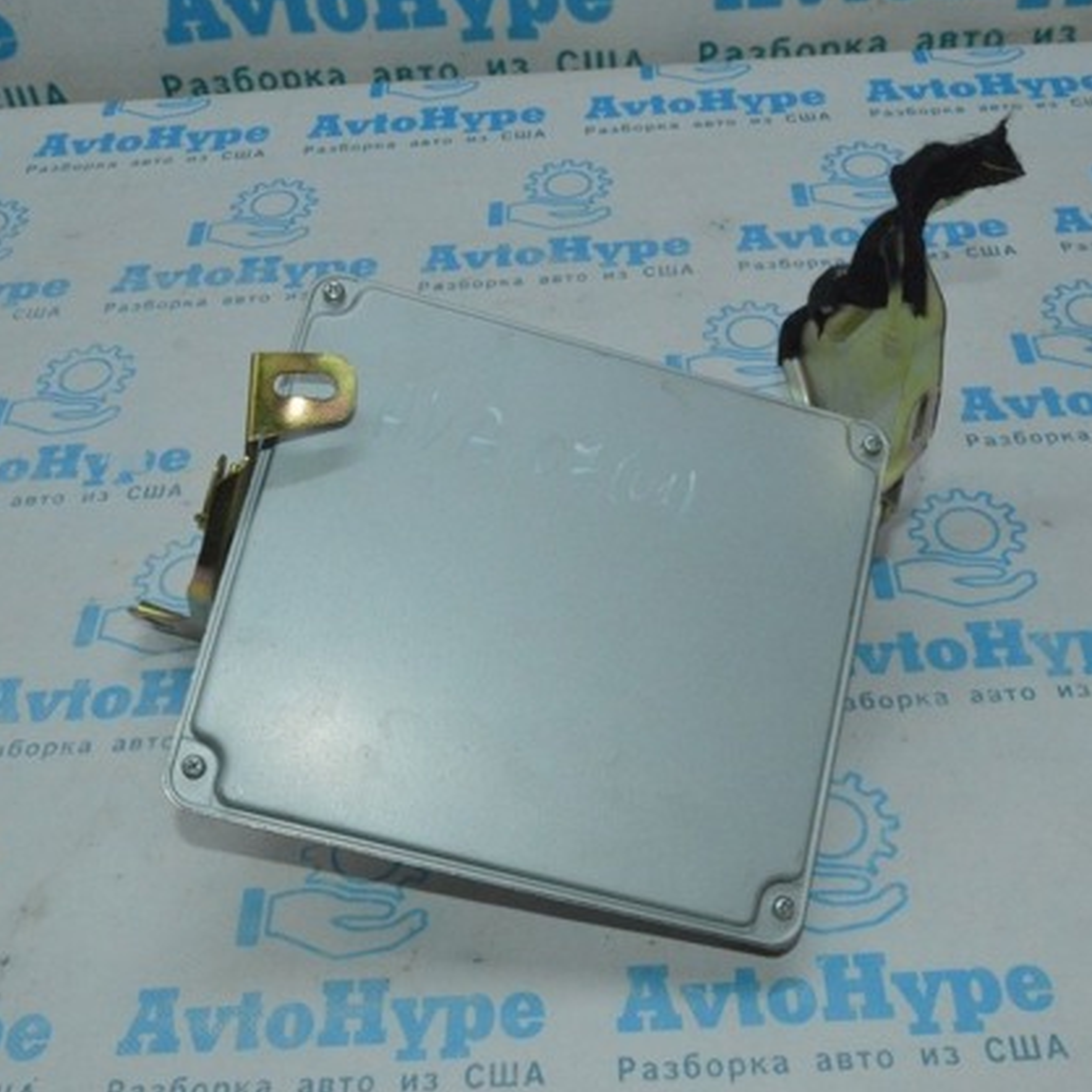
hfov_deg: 42.8
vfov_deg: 42.8
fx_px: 1392
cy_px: 545
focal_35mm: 39
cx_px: 556
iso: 4000
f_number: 16
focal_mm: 20
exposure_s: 1/200
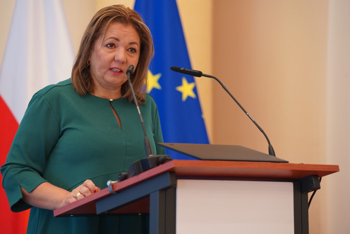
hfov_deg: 13.2
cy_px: 117
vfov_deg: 8.8
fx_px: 1513
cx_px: 175
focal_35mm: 156
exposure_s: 1/160
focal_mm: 155.6
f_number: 4
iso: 2000
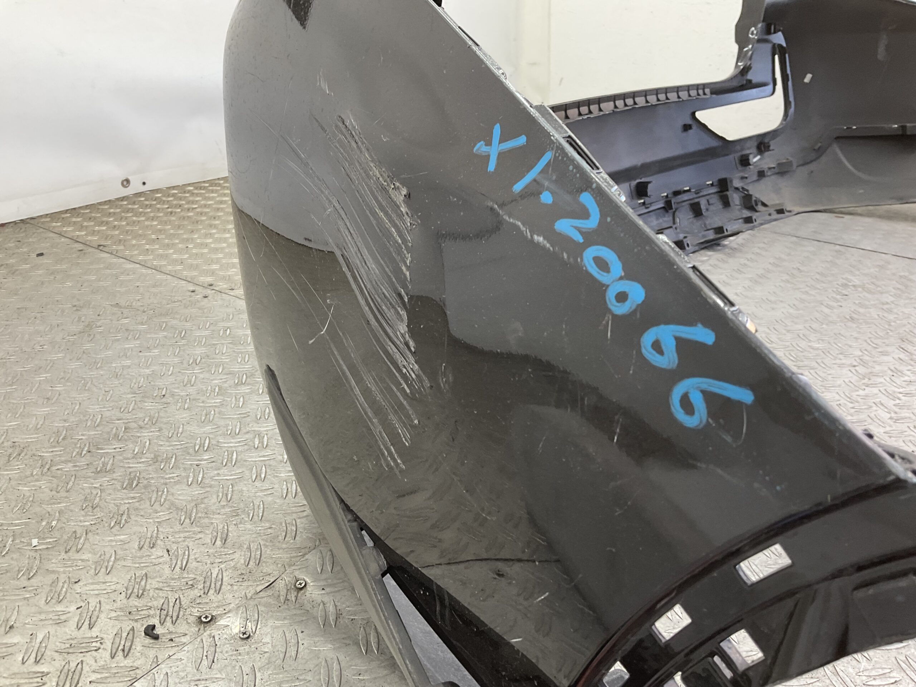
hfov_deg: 61.7
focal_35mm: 29
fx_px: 767
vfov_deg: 48.2
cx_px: 458
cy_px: 344
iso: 40
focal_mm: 3
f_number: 1.8
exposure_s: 1/120
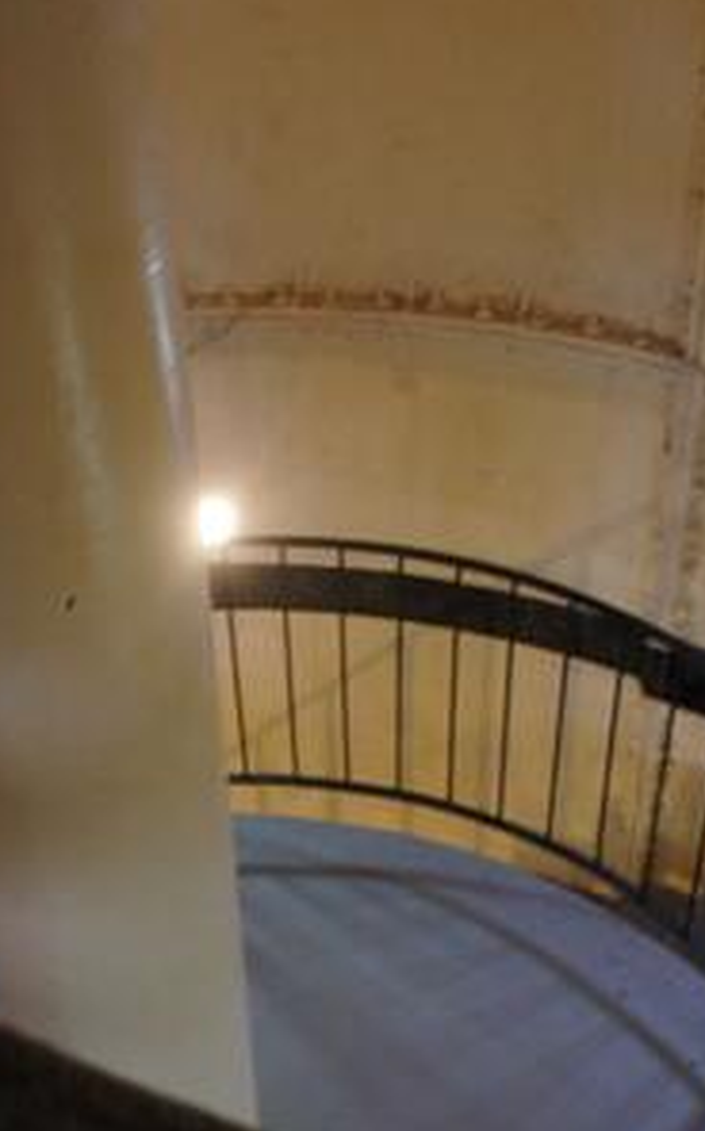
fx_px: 1632
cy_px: 788
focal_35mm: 53
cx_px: 77
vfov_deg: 37.6
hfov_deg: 23.8
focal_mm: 16
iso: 1600
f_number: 2.8
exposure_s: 1/40
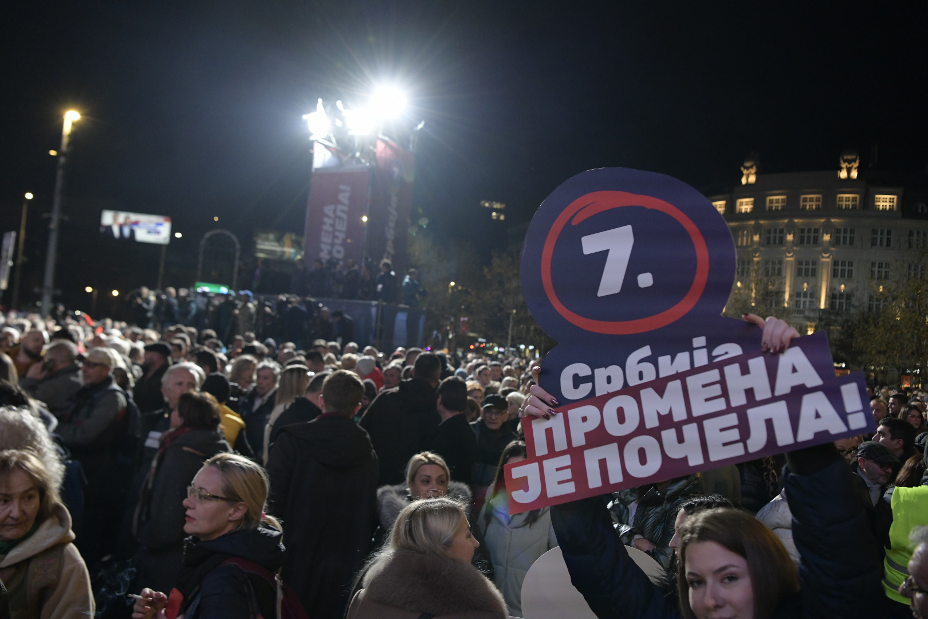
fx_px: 747
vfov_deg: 45.0
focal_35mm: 29
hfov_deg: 63.7
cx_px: 464
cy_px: 310
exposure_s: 1/500
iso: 4000
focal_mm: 29
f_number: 4
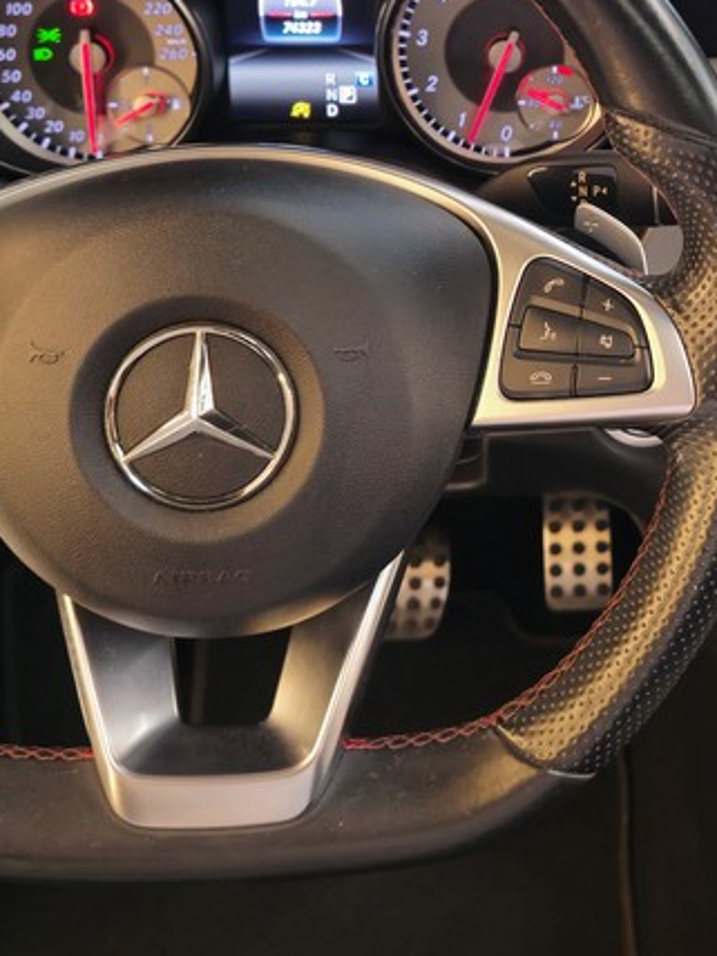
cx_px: 616
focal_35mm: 55
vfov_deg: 34.3
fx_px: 1519
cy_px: 257
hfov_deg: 25.9
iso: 200
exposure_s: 1/50
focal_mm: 6.3
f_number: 1.7
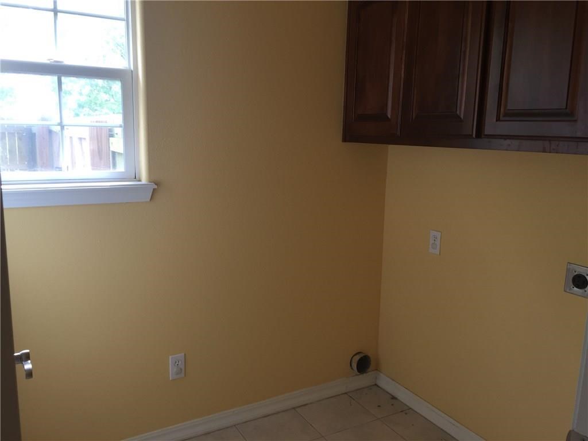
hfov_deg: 61.7
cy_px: 220
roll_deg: -1.3
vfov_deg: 48.2
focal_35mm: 29
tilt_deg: -9.9
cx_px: 294
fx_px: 493
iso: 32
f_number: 2.2
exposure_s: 1/40
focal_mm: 4.15
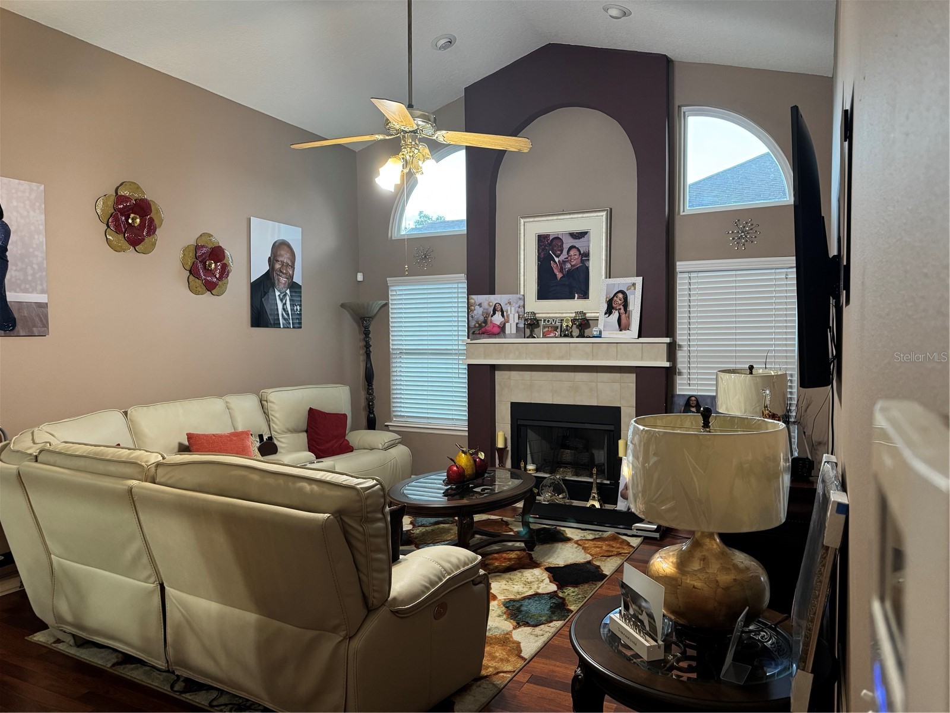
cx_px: 475
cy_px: 356
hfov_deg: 71.6
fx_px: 659
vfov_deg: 56.8
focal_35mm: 24
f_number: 1.78
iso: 320
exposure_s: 1/60
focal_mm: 6.76
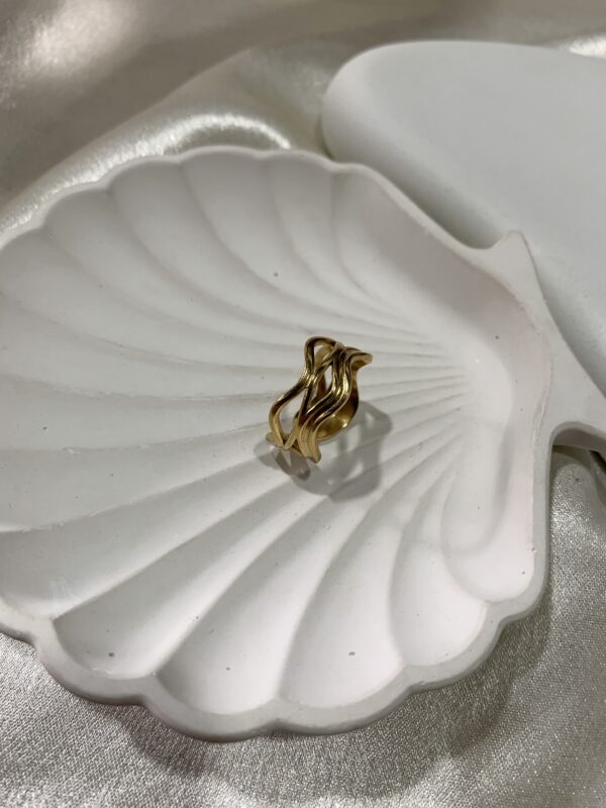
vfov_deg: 67.3
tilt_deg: -60.8
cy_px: 404
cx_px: 303
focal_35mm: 26
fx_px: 607
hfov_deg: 53.1
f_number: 1.8
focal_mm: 4.25
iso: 80
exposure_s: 1/100
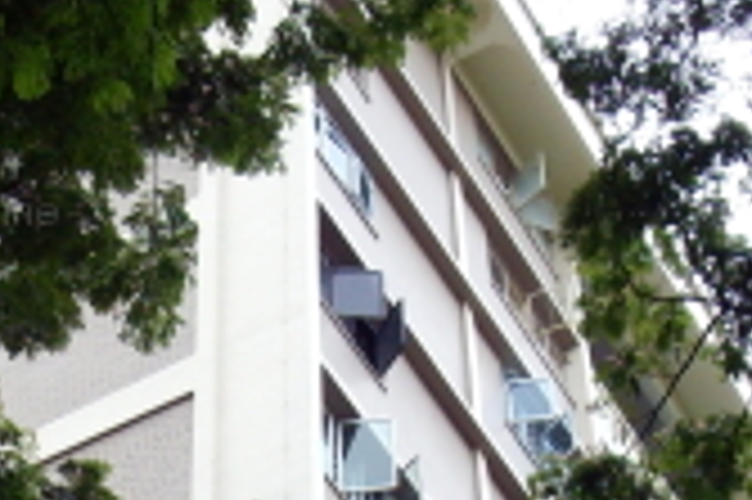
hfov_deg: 16.0
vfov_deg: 10.5
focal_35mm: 127
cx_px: 135
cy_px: 667
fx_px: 2650
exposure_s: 1/125
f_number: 2.8
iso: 80
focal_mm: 6.2
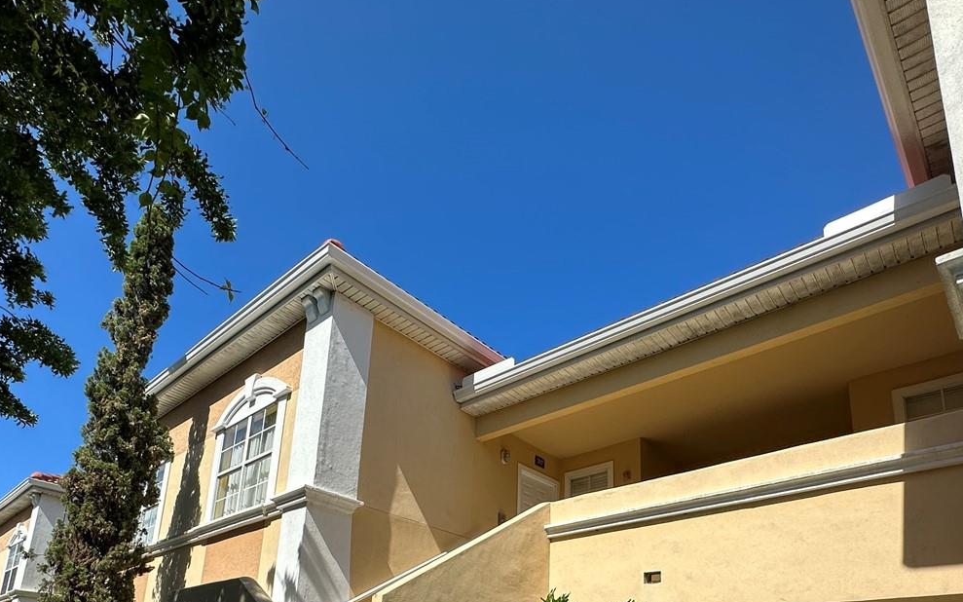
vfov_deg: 46.0
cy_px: 546
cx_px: 496
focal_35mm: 24
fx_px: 630
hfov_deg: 74.8
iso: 50
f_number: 2.2
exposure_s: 1/2747
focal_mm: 2.22
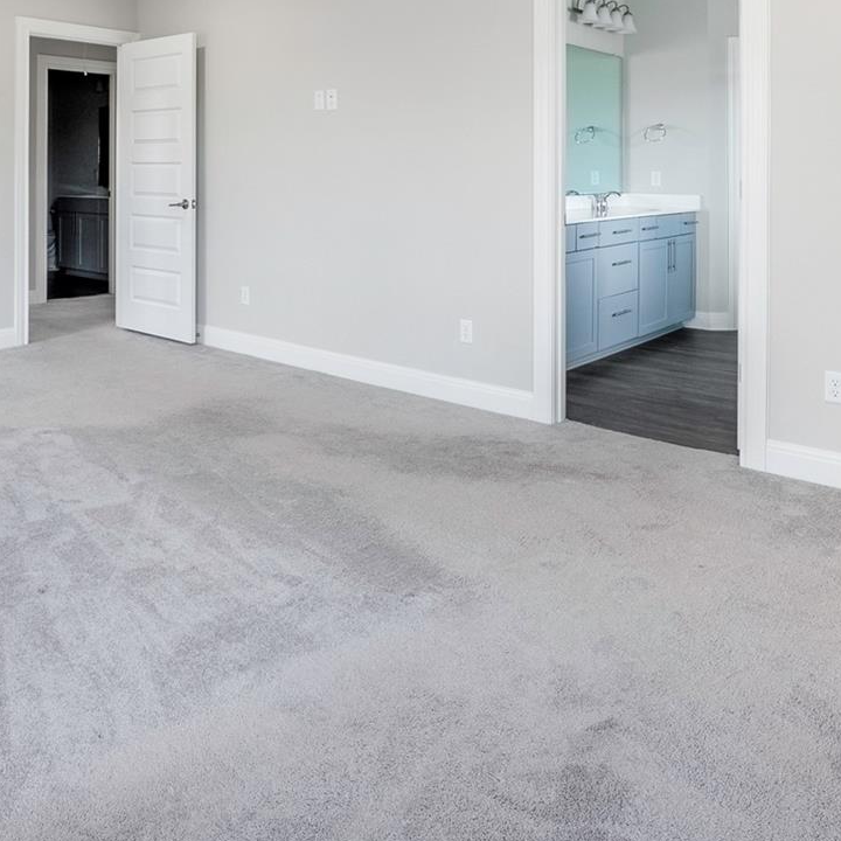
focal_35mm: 29
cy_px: 159
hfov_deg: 54.1
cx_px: 257
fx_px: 797
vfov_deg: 51.8
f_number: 8
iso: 800
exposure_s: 1/125
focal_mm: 12
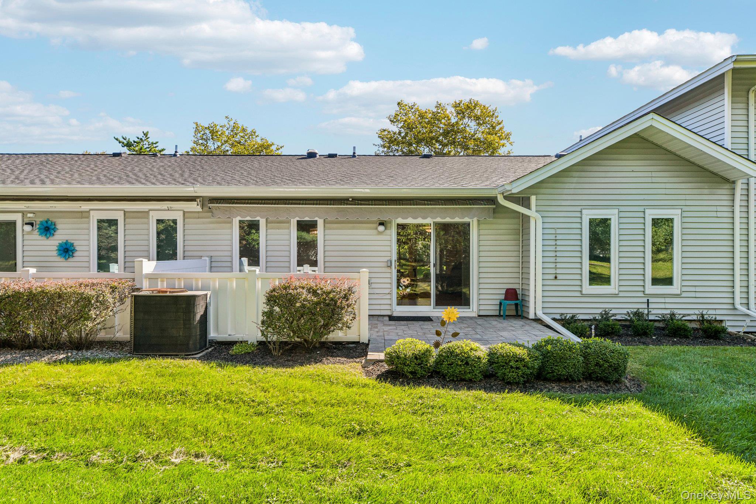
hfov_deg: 81.2
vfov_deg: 59.5
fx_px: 441
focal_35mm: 21
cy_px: 252
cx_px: 378
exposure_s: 1/200
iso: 250
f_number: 9
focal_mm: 21
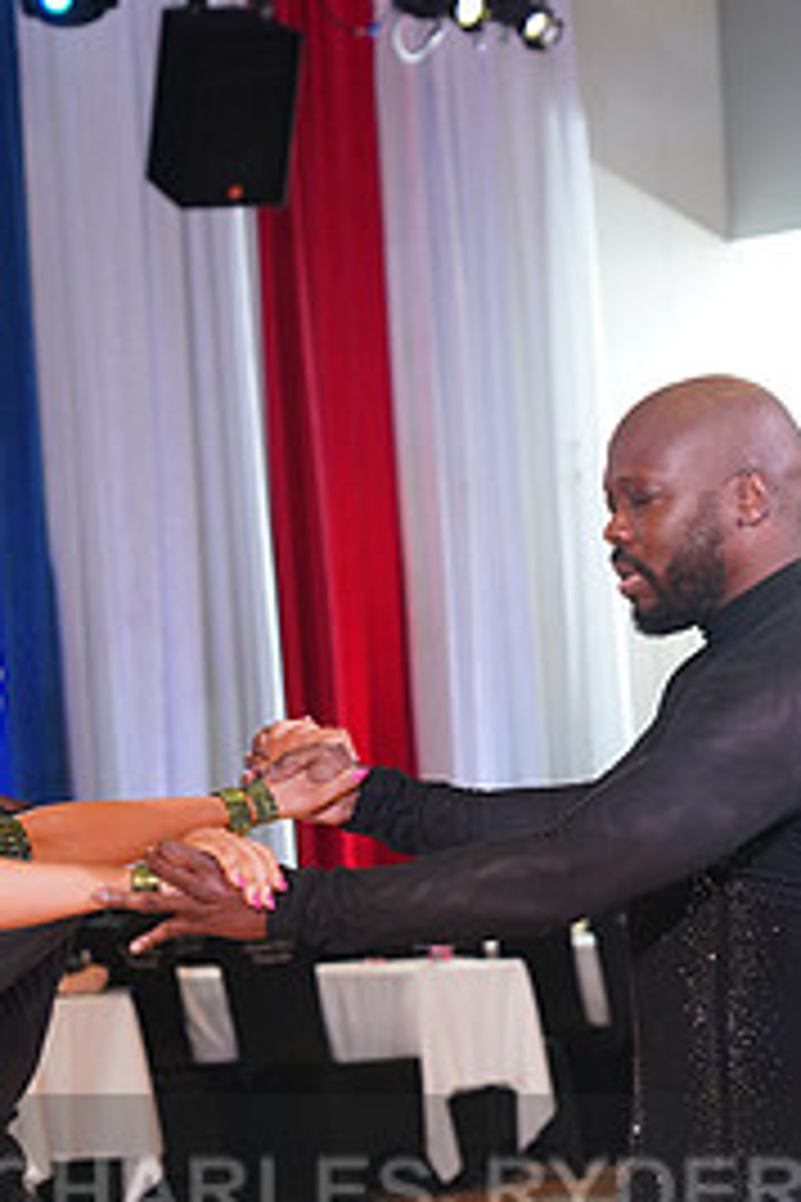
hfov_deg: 7.8
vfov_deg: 11.5
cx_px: 259
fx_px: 5874
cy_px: 1247
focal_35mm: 176
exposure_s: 1/160
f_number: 5.6
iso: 1600
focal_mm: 81
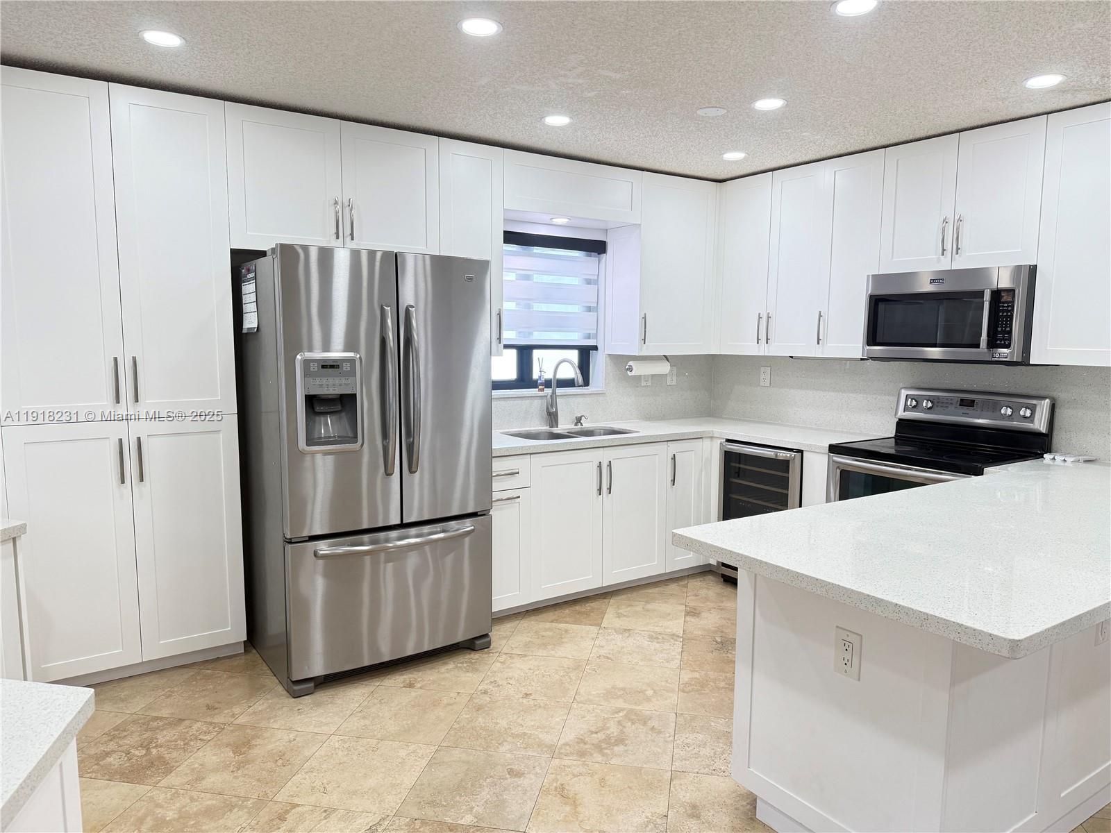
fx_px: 770
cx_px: 556
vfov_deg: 56.8
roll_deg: +0.0
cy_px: 416
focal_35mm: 24
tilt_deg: -5.7
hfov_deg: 71.6
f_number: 1.78
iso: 200
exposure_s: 1/118
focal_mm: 6.76
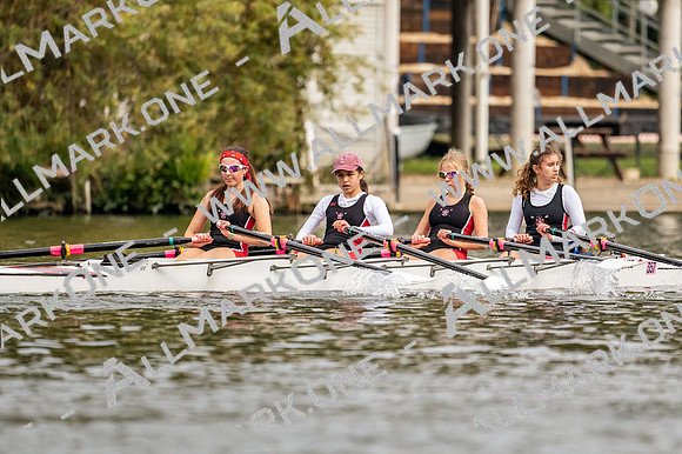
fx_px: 11360
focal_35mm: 600
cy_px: 227
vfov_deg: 2.3
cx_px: 341
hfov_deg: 3.4
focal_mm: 400
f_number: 4.5
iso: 900
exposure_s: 1/2500
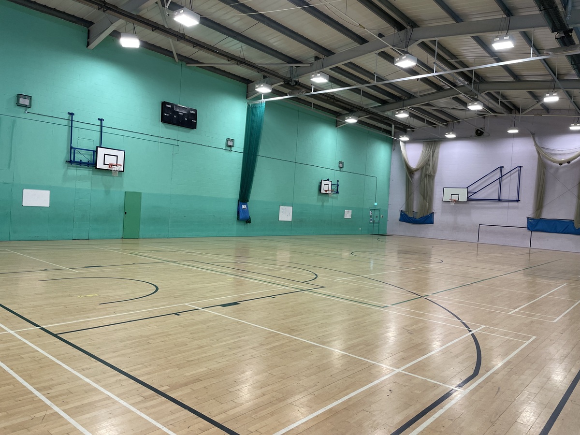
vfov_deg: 53.1
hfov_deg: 67.3
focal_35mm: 26
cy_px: 218
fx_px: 436
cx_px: 290
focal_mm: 4.2
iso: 100
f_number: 1.6
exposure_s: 1/100
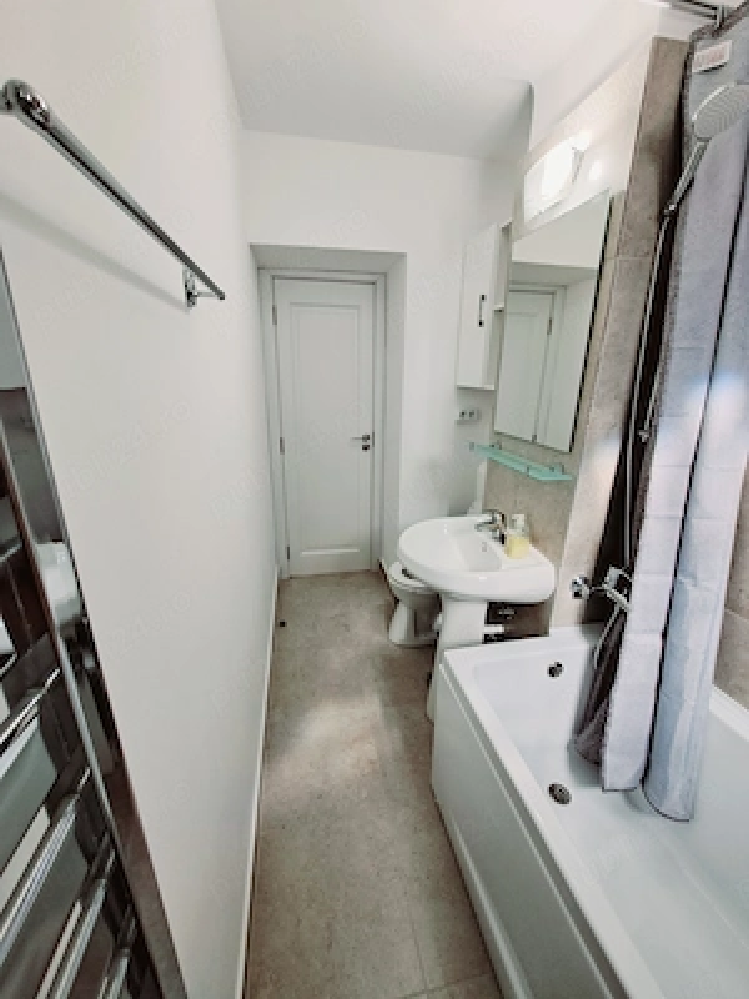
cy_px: 500
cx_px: 374
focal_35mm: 13
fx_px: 375
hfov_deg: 89.9
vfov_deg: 106.2
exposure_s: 1/50
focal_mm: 1.74
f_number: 2.2
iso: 125
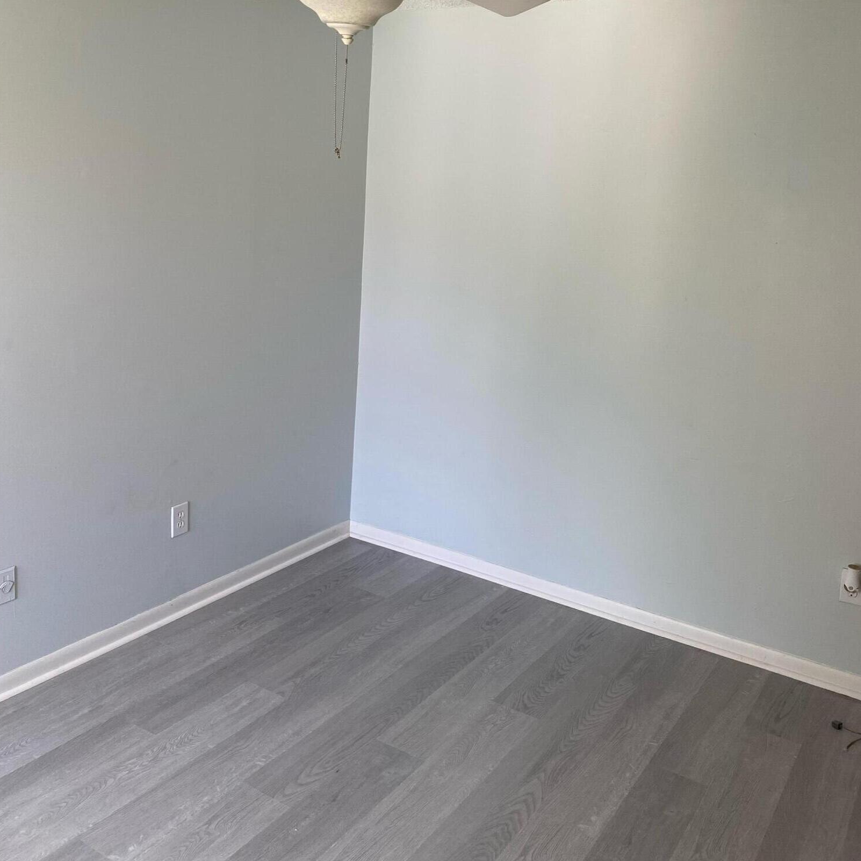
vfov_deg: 52.2
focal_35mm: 31
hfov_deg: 52.5
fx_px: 872
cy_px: 347
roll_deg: -2.9
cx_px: 429
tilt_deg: -8.0
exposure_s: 1/122
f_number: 1.8
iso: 100
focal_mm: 4.25
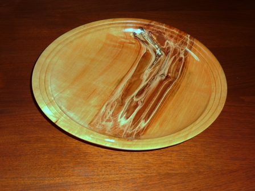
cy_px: 96
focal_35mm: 42
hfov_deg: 44.8
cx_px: 128
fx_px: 309
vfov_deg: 34.3
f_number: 3.7
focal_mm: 6.9
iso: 100
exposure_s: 1/30
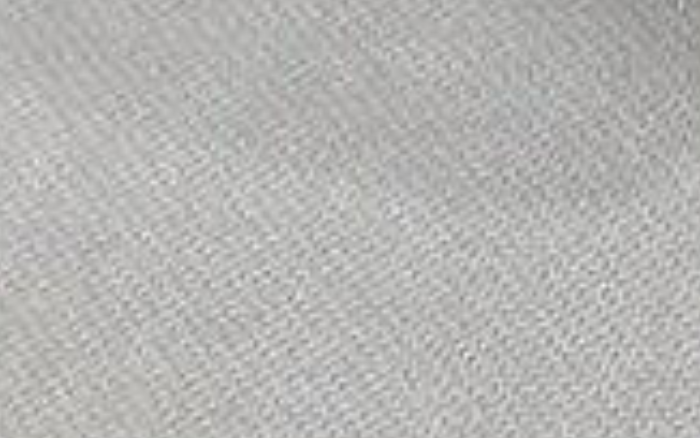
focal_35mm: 391
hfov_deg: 5.4
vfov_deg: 3.2
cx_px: 661
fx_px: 7462
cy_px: -1413
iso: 450
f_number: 5.9
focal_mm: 9
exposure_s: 1/15
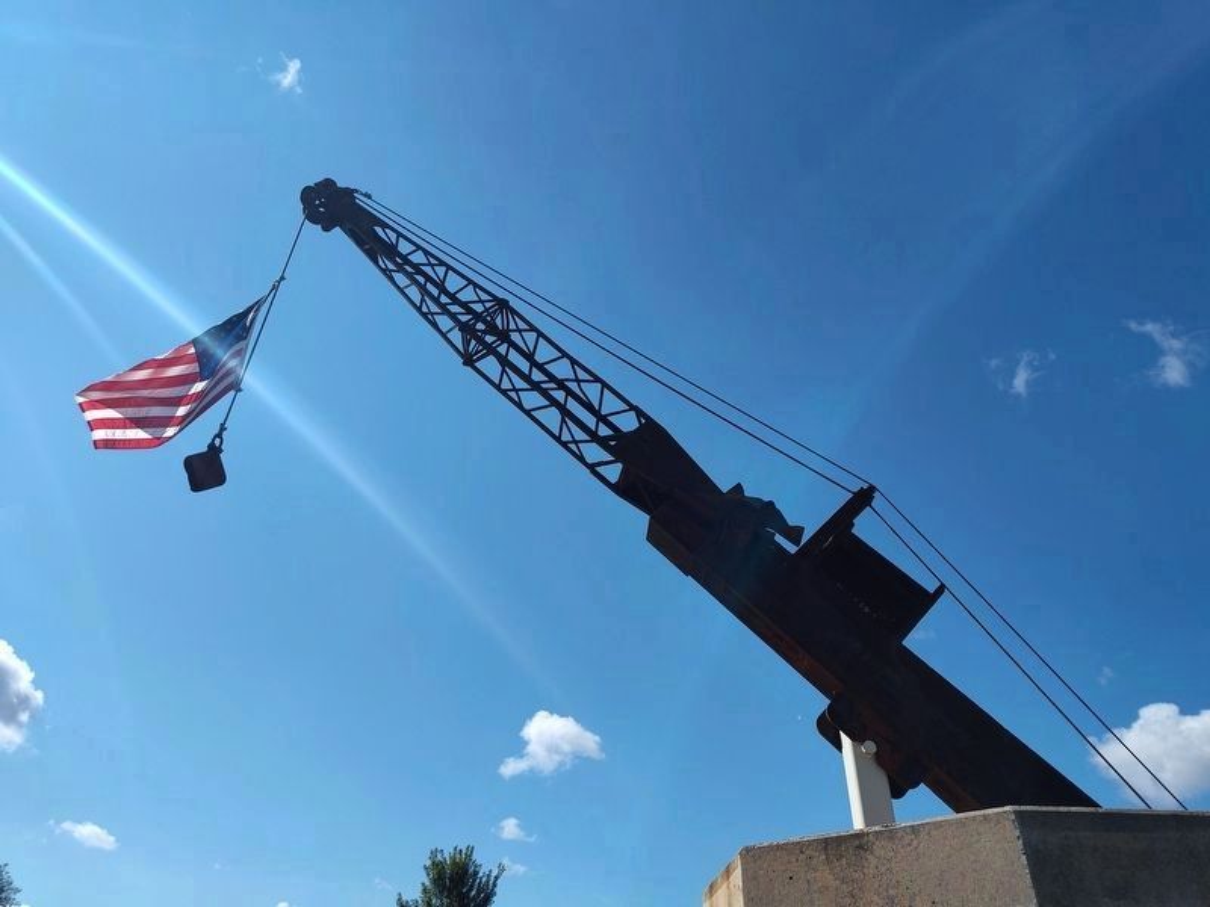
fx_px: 804
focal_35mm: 23
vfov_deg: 58.9
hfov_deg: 73.9
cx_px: 605
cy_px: 454
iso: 100
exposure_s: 1/1938
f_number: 1.8
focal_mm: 5.56
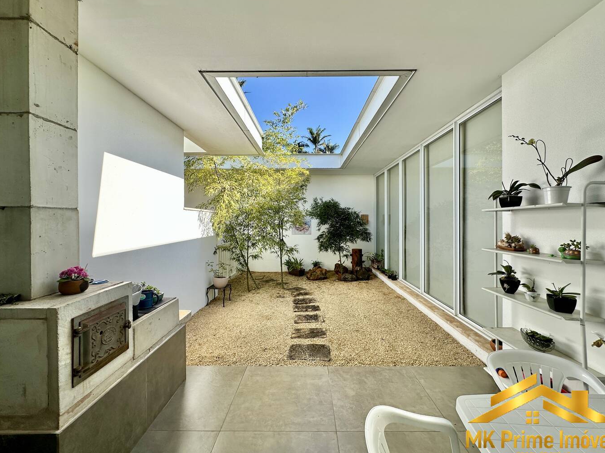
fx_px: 262
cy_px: 222
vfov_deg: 81.7
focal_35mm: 15
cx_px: 305
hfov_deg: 98.2
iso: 40
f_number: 2.2
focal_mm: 2.22
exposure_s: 1/545
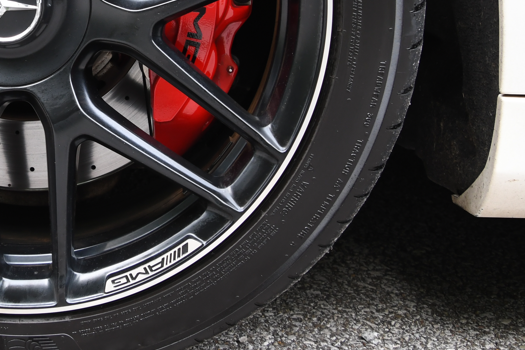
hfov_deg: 26.6
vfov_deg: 18.0
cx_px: 37
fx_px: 1067
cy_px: -26
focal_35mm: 73
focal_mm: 21
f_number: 5
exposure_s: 1/30
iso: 500
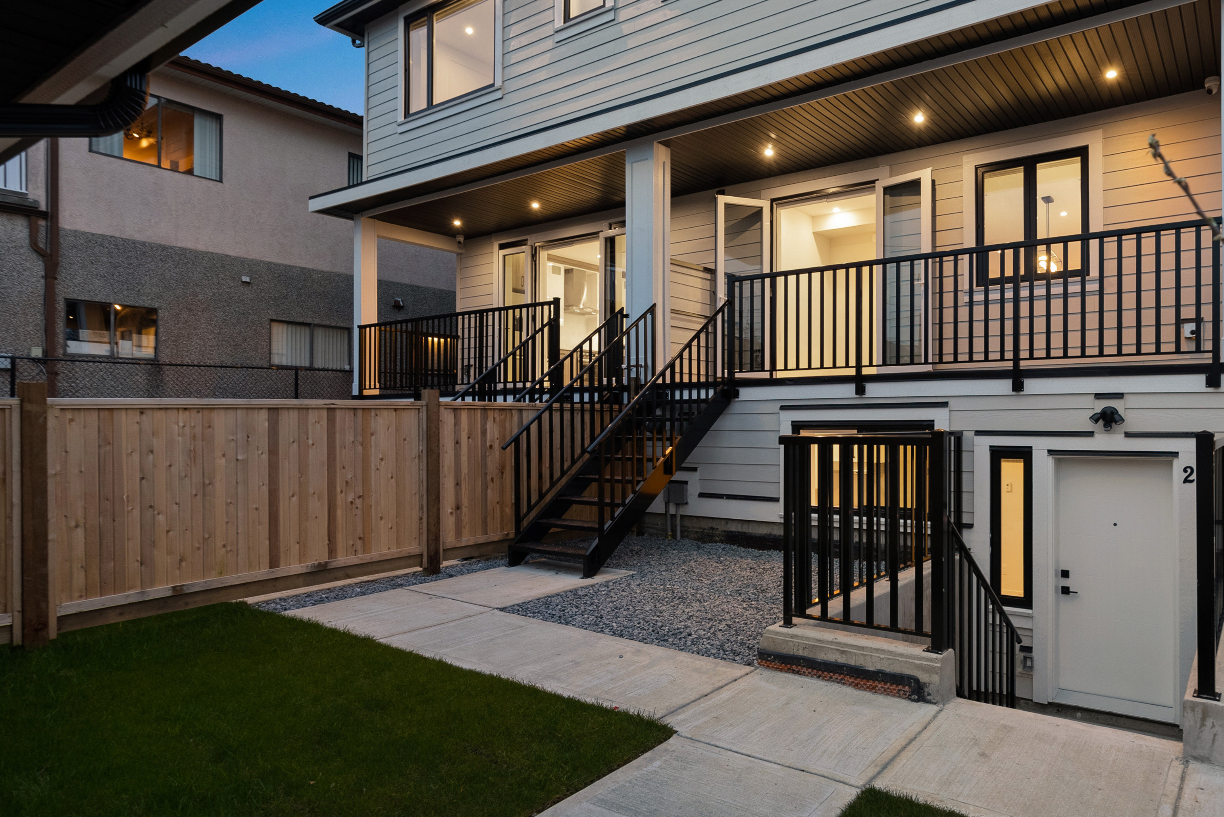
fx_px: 748
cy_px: 406
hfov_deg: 77.0
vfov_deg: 57.3
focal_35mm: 22
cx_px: 776
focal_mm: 16
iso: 250
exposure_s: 1/2.5
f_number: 5.6
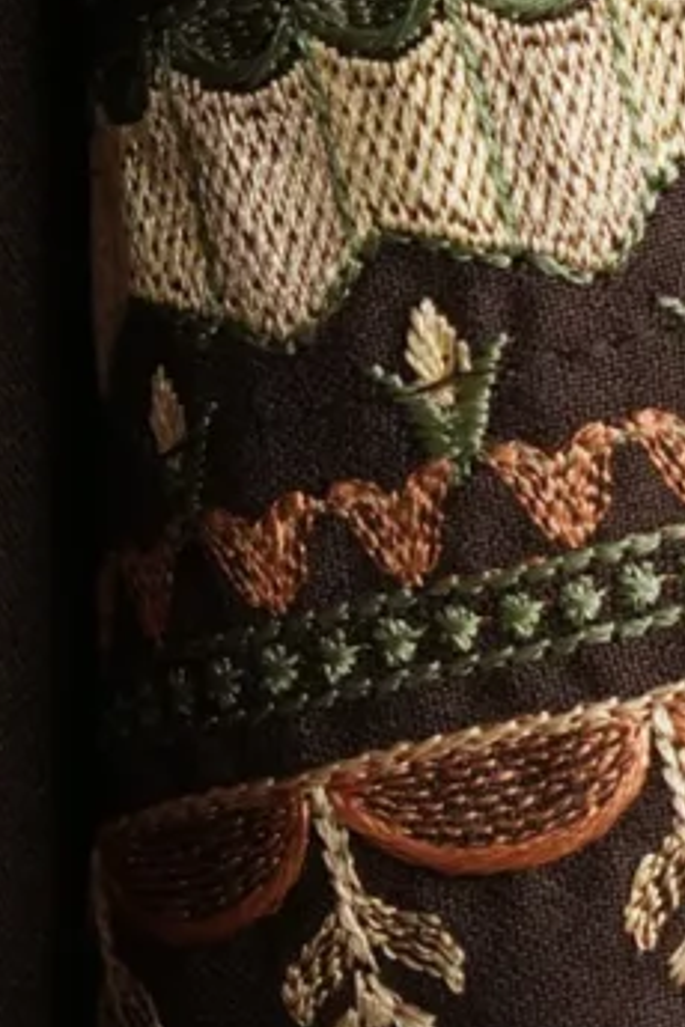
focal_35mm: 519
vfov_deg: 4.0
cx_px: 767
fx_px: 14812
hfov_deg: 2.6
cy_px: 357
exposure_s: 1/250
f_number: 3.5
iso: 500
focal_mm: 70
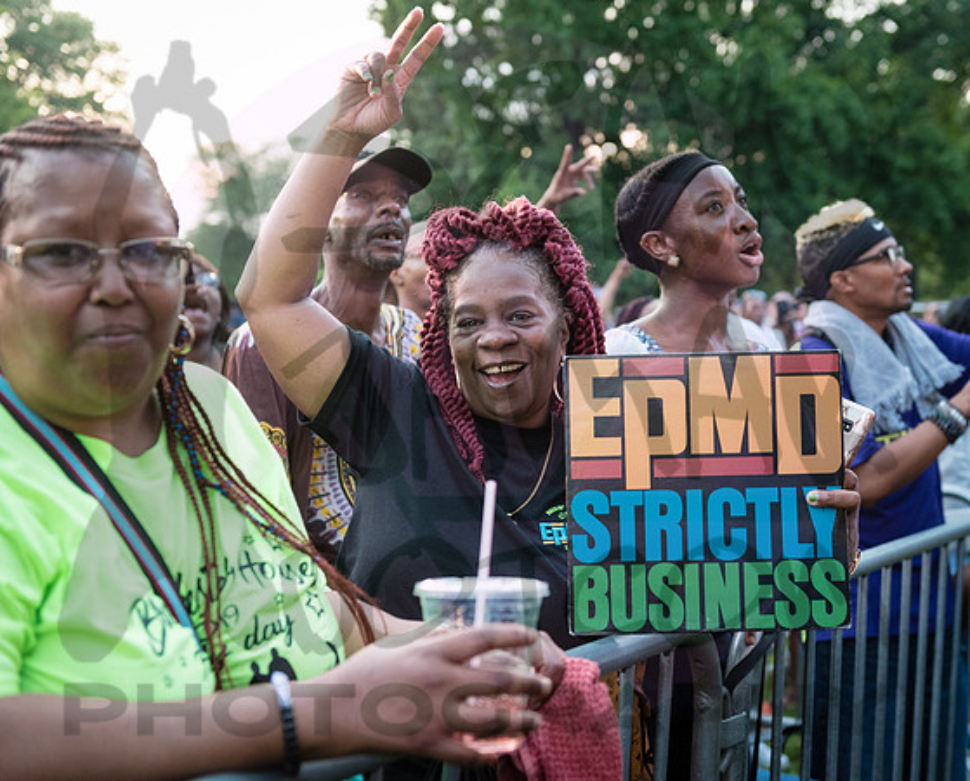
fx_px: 1365
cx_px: 585
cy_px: 390
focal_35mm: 47
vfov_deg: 31.9
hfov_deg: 38.9
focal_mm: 42
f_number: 3.5
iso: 2500
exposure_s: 1/125
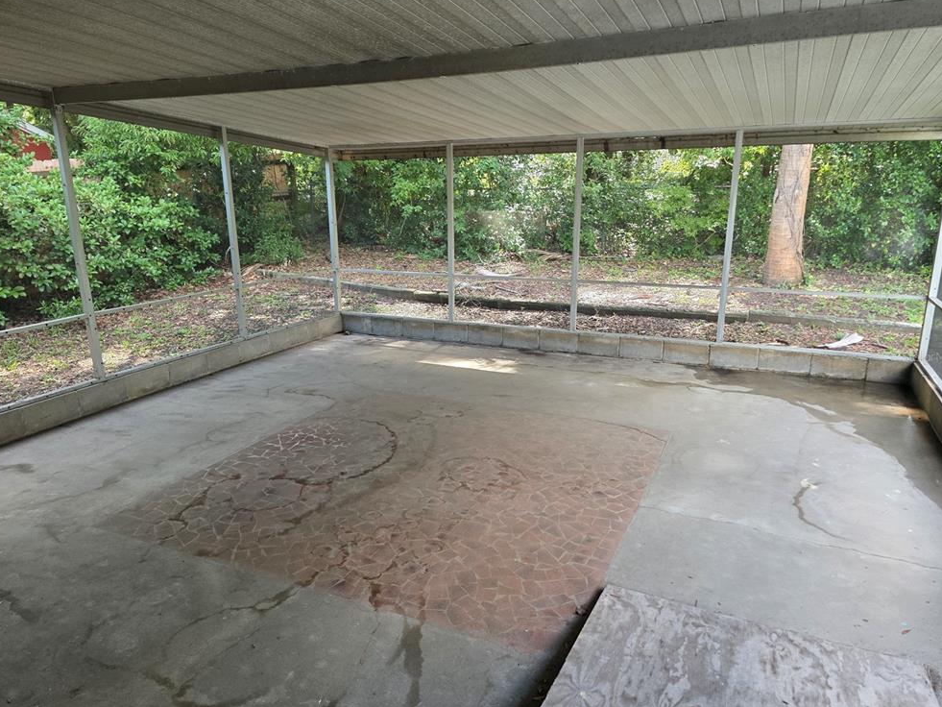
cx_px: 469
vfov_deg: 56.8
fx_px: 653
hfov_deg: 71.6
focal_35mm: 24
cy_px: 356
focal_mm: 6.3
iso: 200
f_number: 1.7
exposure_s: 1/180
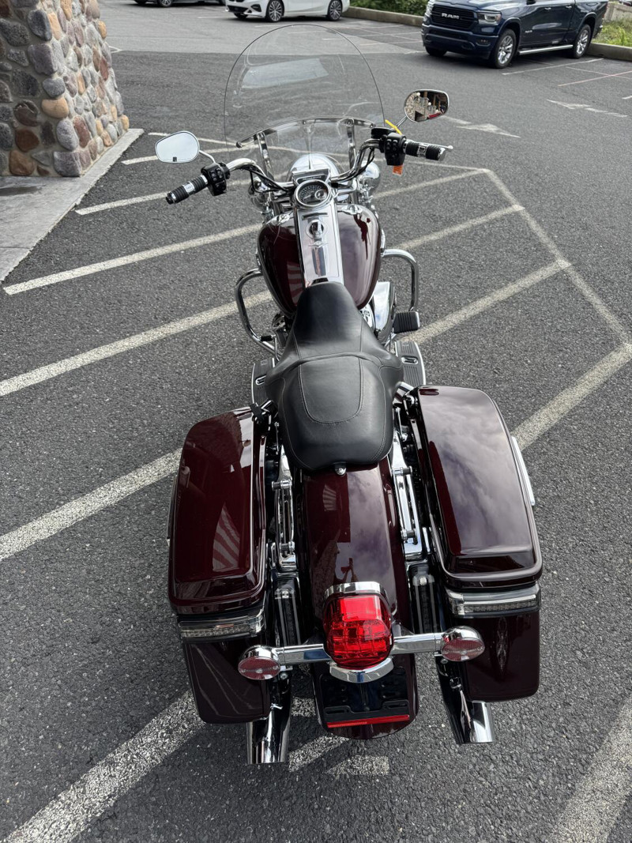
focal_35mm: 24
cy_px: 422
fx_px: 584
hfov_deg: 56.8
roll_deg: +0.5
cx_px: 316
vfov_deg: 71.6
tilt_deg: -38.5
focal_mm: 6.76
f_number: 1.78
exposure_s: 1/1311
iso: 80
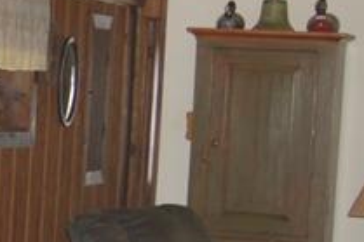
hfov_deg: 11.1
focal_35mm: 172
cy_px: 162
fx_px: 1738
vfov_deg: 8.0
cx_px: -291
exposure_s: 1/60
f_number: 4.2
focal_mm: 30
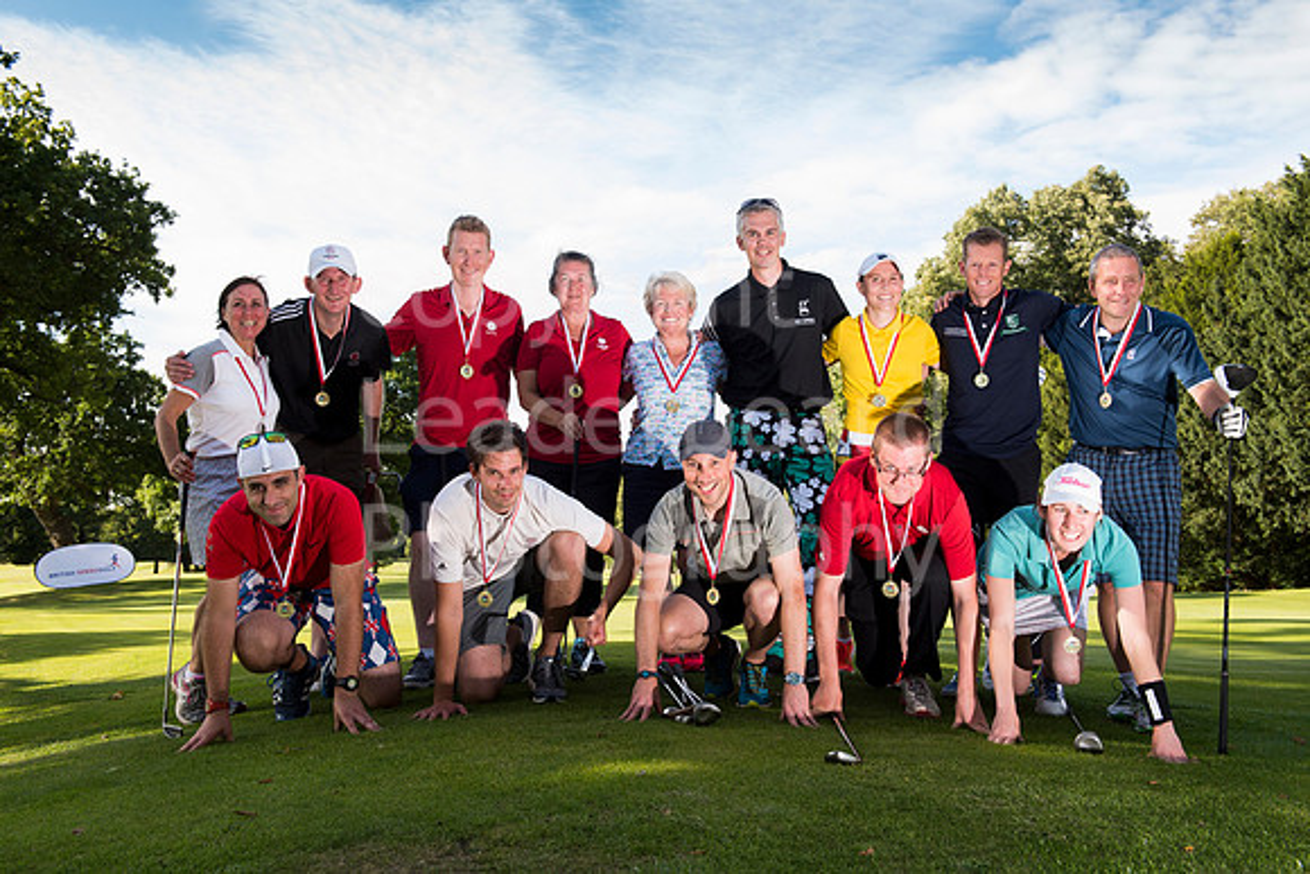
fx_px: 1310
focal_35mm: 36
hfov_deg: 53.1
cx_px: 655
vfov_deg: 36.9
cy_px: 437
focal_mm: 36
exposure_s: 1/160
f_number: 7.1
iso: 250
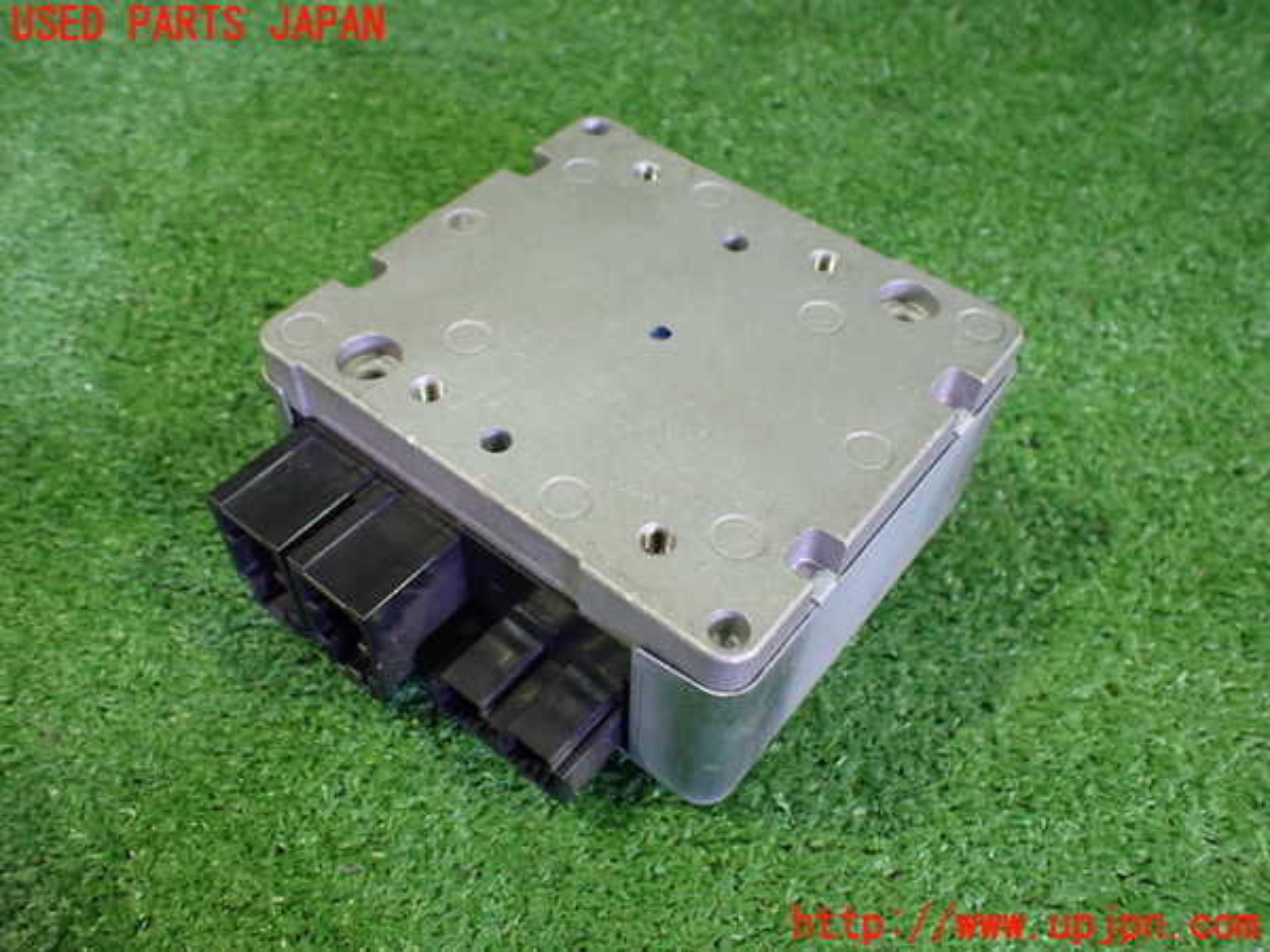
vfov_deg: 46.8
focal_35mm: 30
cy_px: 476
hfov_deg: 60.0
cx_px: 635
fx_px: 1101
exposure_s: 1/40
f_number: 2.3
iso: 800
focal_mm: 5.4
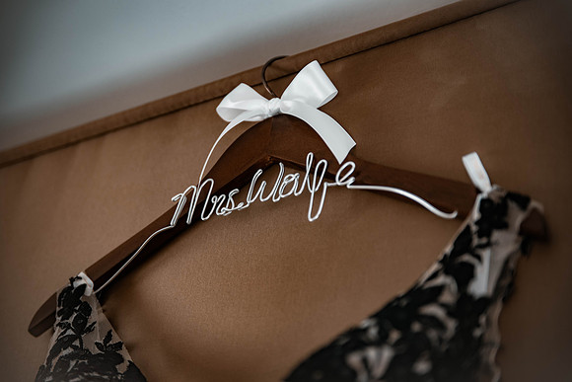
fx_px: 954
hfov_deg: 33.4
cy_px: 191
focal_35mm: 60
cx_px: 286
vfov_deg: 22.6
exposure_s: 1/60
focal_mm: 60
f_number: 2.8
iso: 640
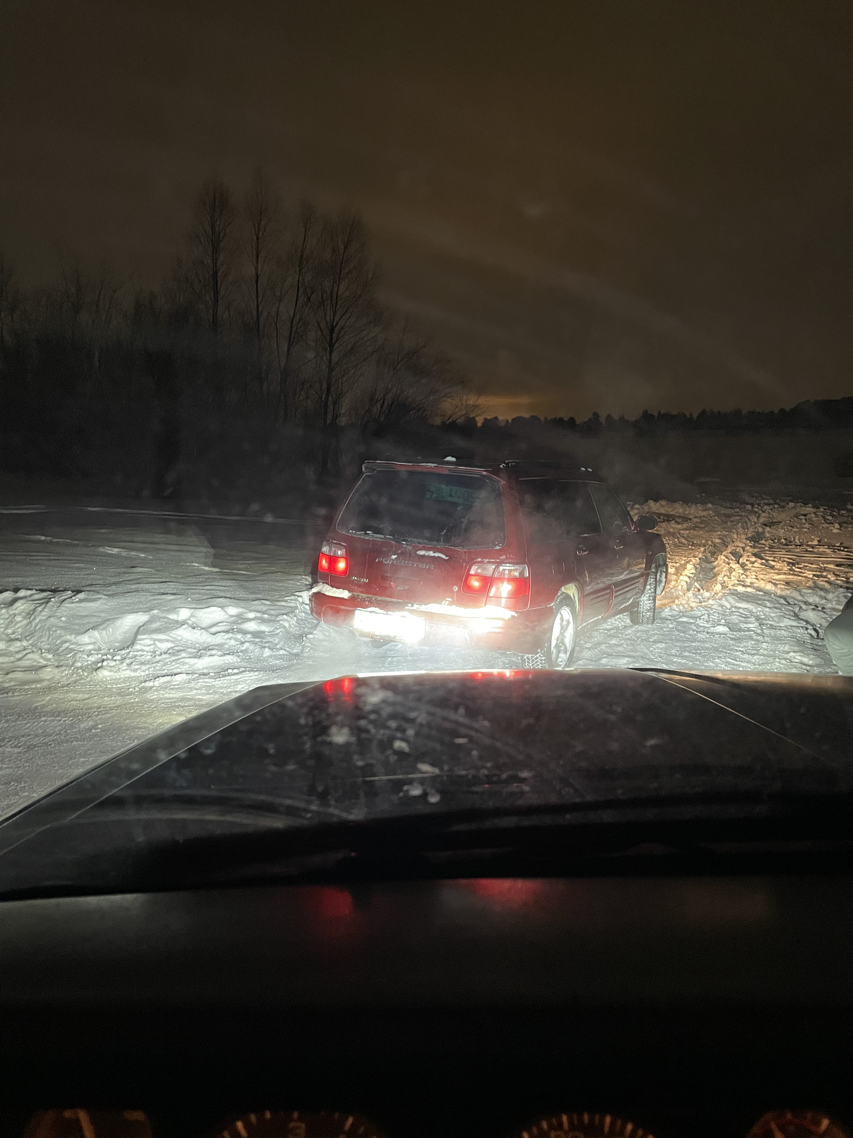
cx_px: 426
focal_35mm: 26
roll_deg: +0.8
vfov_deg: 67.3
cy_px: 569
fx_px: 854
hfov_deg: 53.1
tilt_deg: -8.2
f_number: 1.6
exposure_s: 1/33
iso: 640
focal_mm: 4.2
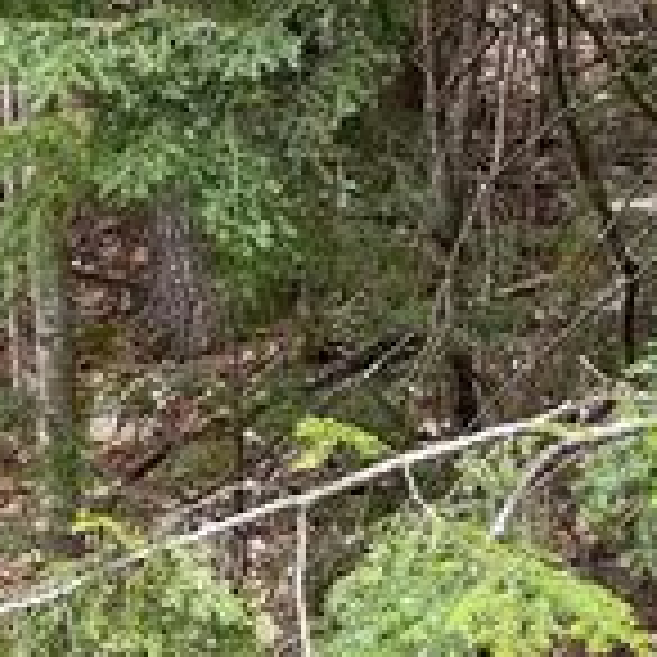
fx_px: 2255
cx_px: -387
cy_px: -47
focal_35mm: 105
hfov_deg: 15.1
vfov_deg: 16.1
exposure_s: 1/121
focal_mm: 5.1
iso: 64
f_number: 1.6
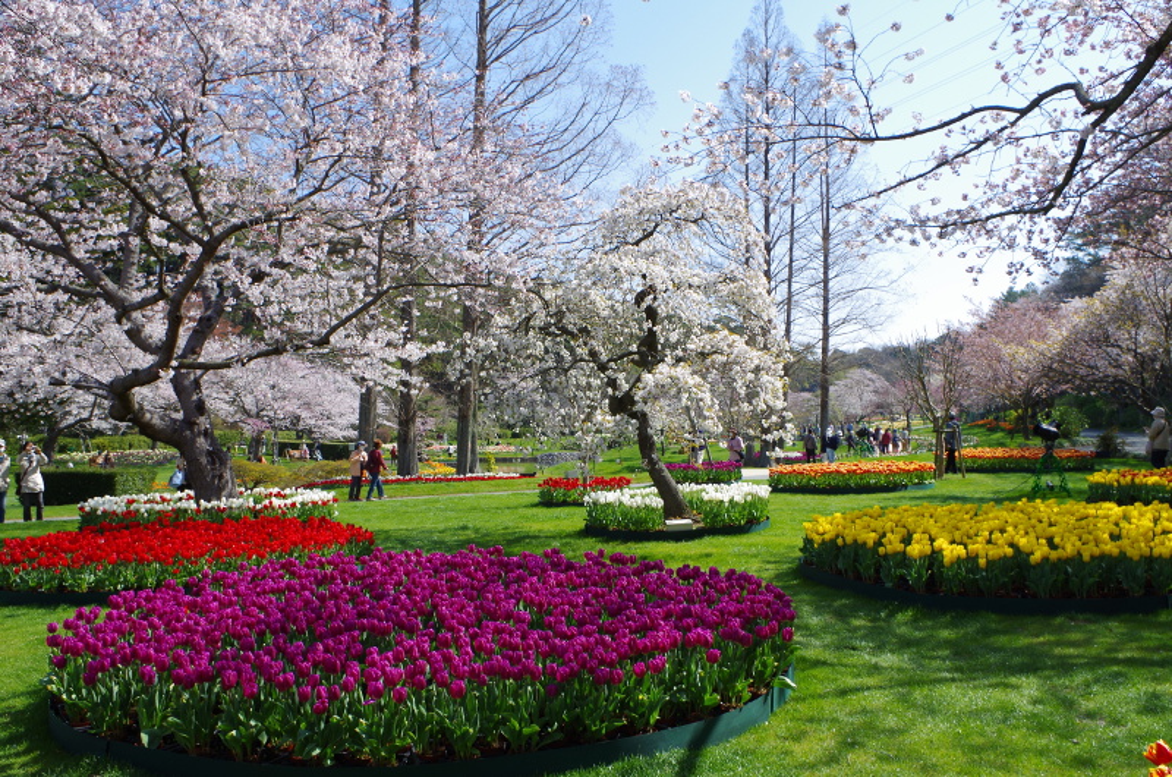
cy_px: 388
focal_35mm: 31
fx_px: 1007
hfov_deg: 60.4
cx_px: 586
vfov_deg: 42.2
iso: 200
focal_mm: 21.25
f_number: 11
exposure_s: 1/100
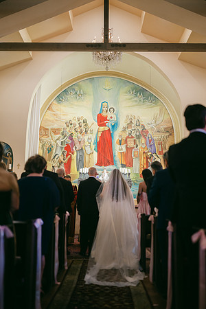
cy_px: 154
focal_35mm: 35
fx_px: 300
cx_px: 103
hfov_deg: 37.9
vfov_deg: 54.4
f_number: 1.2
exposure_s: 1/400
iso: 800
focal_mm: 35
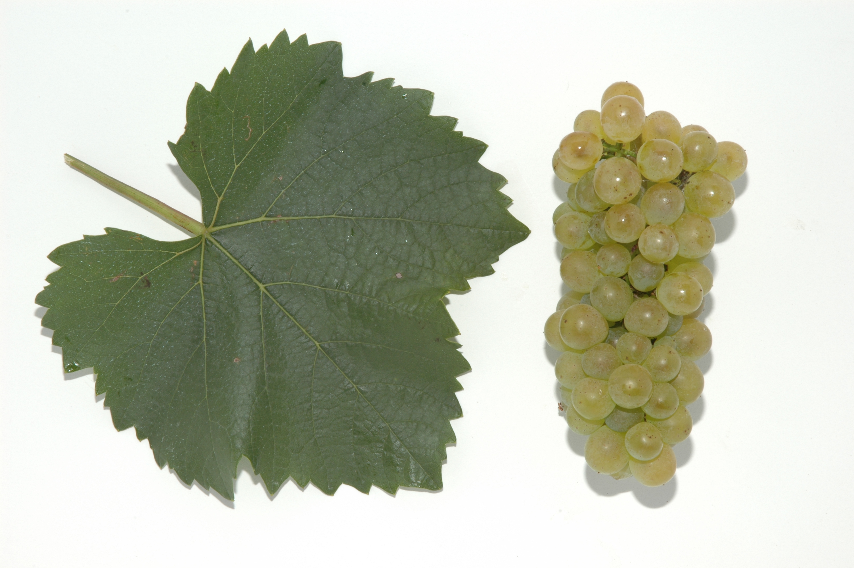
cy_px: 284
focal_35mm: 105
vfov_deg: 13.0
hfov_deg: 19.5
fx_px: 2489
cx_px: 427
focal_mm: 70
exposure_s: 1/60
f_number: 25
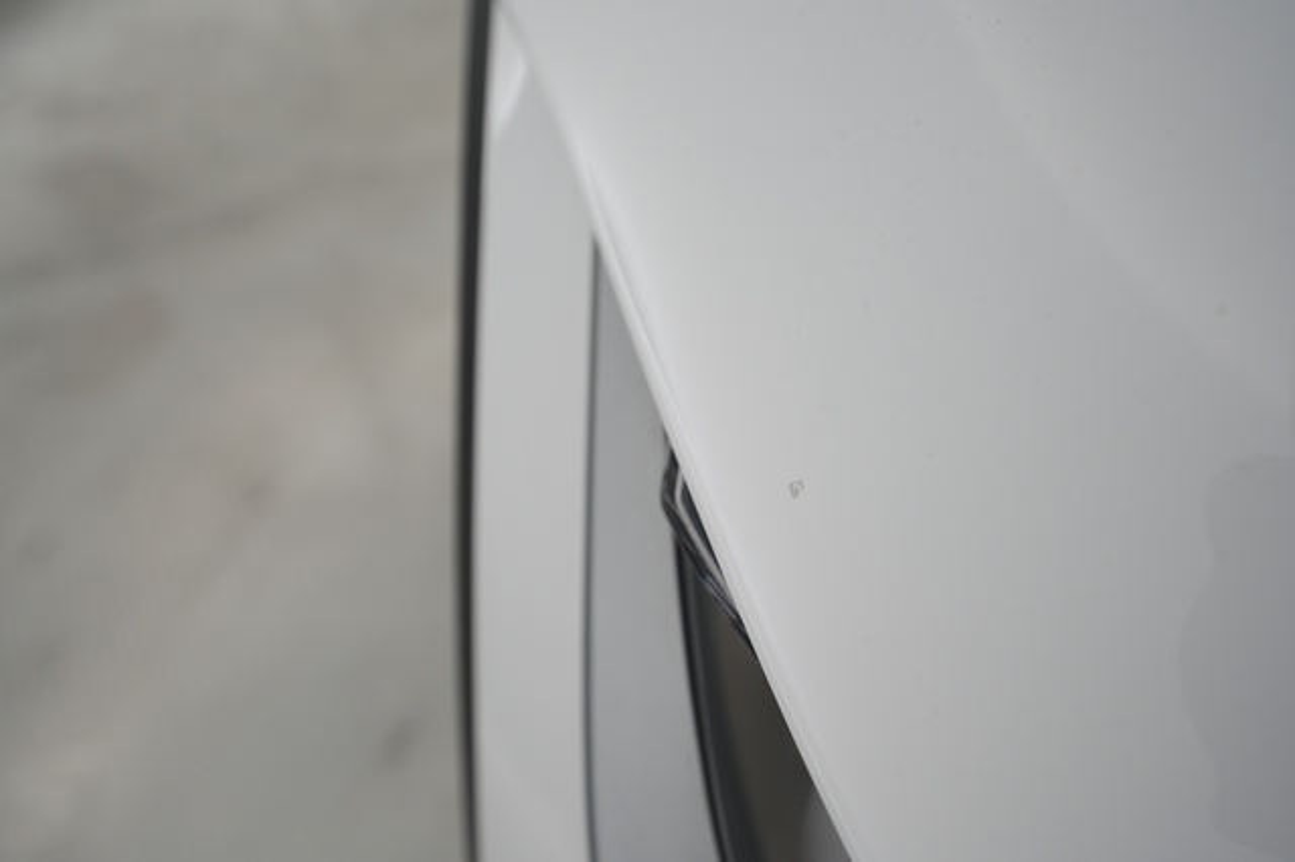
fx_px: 1007
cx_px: 648
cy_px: 431
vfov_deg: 46.4
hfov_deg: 65.5
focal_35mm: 28
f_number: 4.5
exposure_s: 1/100
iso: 800
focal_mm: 28
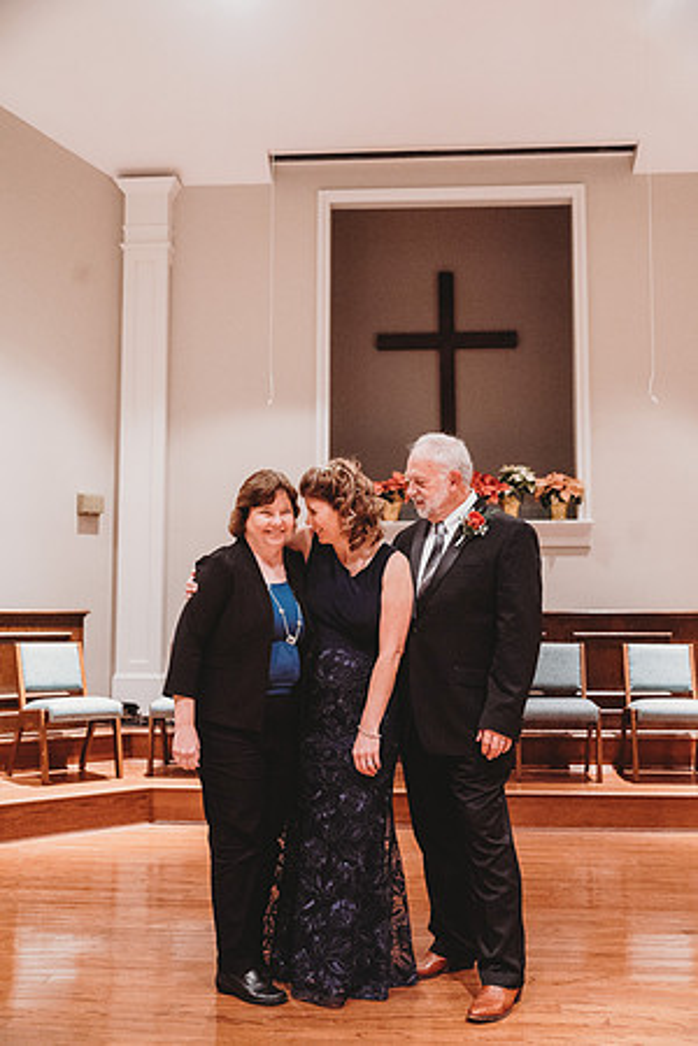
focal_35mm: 38
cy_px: 523
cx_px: 349
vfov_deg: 50.7
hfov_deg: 35.1
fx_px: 1105
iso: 6400
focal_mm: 38
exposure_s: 1/200
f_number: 4
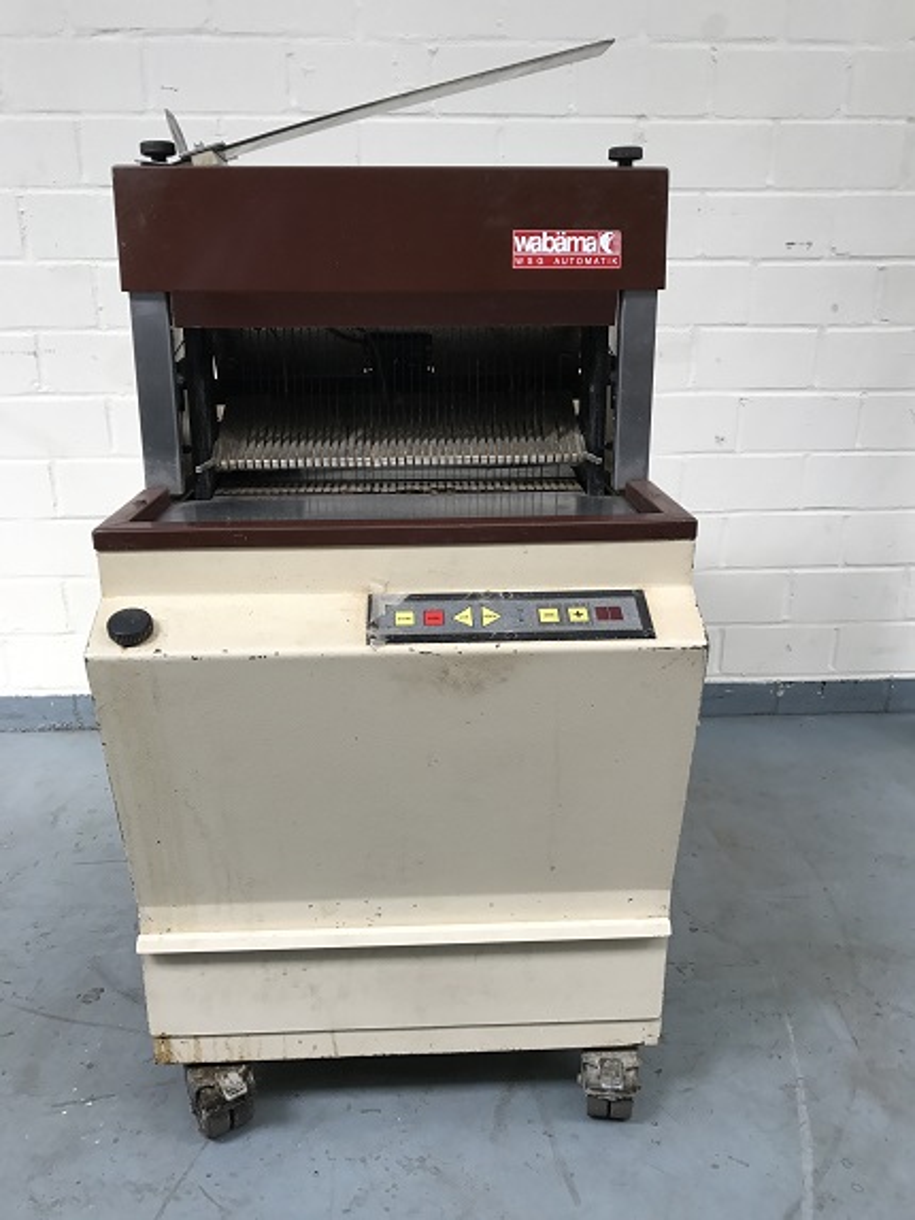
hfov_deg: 49.8
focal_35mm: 28
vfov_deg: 63.4
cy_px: 610
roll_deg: -0.6
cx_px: 458
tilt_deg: -17.7
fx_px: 986
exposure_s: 1/100
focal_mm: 3.99
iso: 40
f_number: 1.8
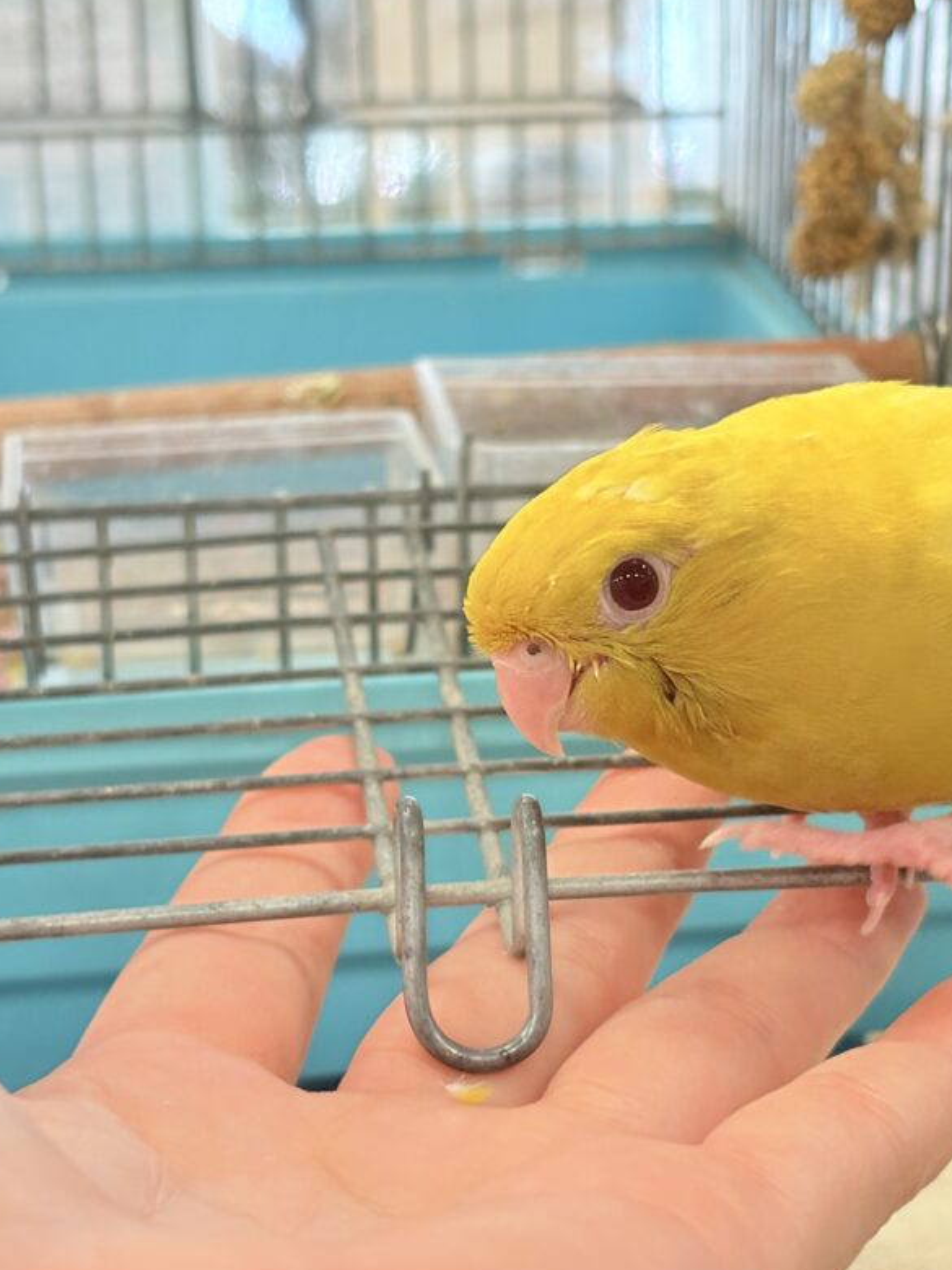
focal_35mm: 80
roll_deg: +0.0
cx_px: 560
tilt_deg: -20.5
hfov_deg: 18.4
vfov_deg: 24.4
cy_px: 672
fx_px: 2934
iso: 100
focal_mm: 5.96
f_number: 1.6
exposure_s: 1/100
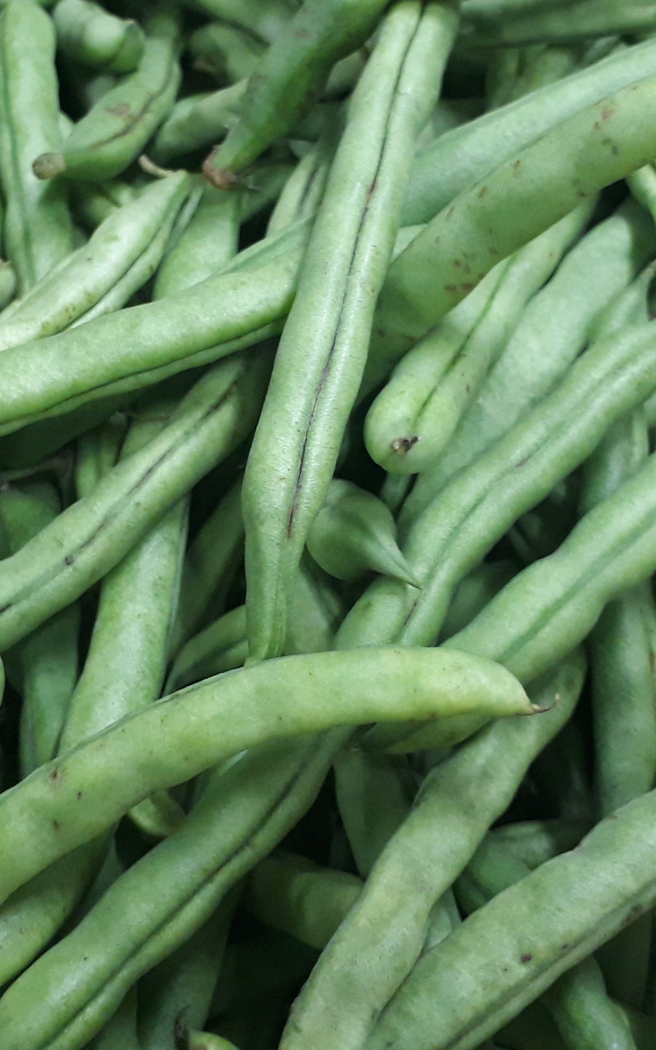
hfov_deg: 23.9
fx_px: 1545
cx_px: 244
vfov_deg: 37.3
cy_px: 406
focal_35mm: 54
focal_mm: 3.6
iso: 250
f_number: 1.9
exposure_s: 1/15
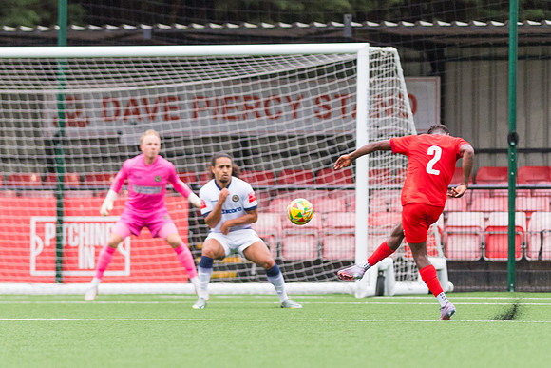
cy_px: 211
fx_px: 8581
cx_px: 248
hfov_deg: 3.7
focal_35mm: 561
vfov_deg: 2.5
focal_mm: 300
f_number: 2.8
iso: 1600
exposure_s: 1/1600
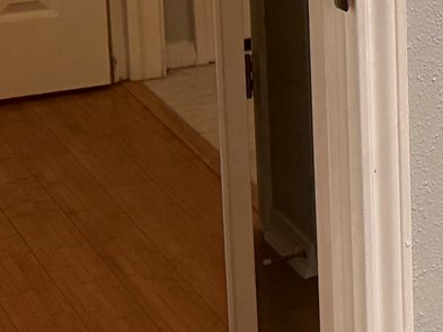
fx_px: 1600
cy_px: -127
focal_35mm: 125
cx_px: 1100
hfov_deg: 12.2
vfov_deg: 11.5
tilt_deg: -9.5
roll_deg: -1.9
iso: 200
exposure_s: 1/120
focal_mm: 6.76
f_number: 1.78
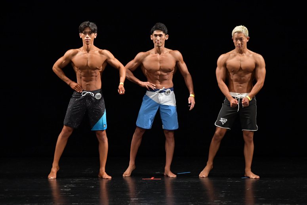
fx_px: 2301
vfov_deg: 5.1
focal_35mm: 270
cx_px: 154
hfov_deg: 7.6
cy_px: 102
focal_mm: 180
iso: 3200
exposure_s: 1/400
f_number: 5.6
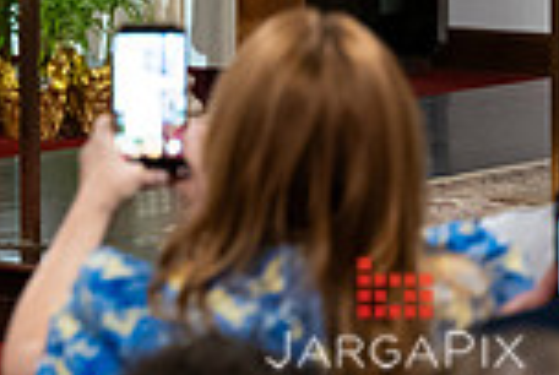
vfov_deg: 5.0
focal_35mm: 271
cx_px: -449
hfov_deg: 7.4
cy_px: -263
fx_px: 4216
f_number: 3.2
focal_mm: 70
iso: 3200
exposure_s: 1/160
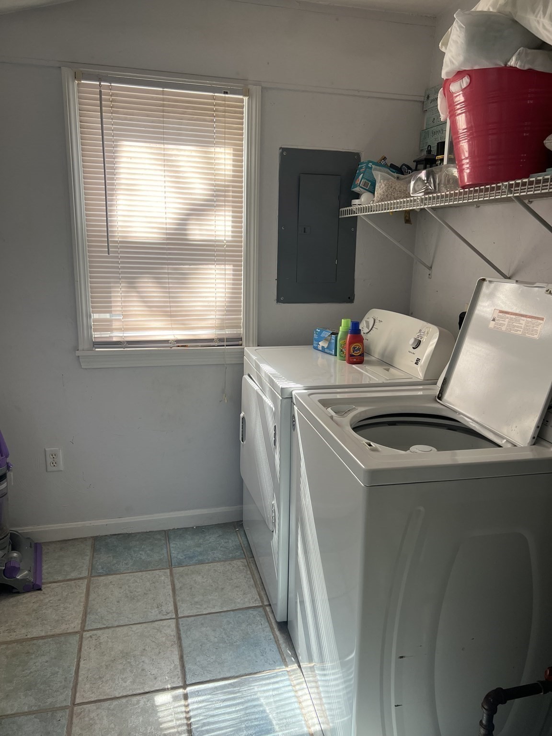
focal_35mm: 26
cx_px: 276
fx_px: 553
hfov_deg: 53.1
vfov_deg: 67.3
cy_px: 368
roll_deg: -0.6
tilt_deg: -12.2
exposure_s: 1/120
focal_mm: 5.7
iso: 80
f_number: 1.5
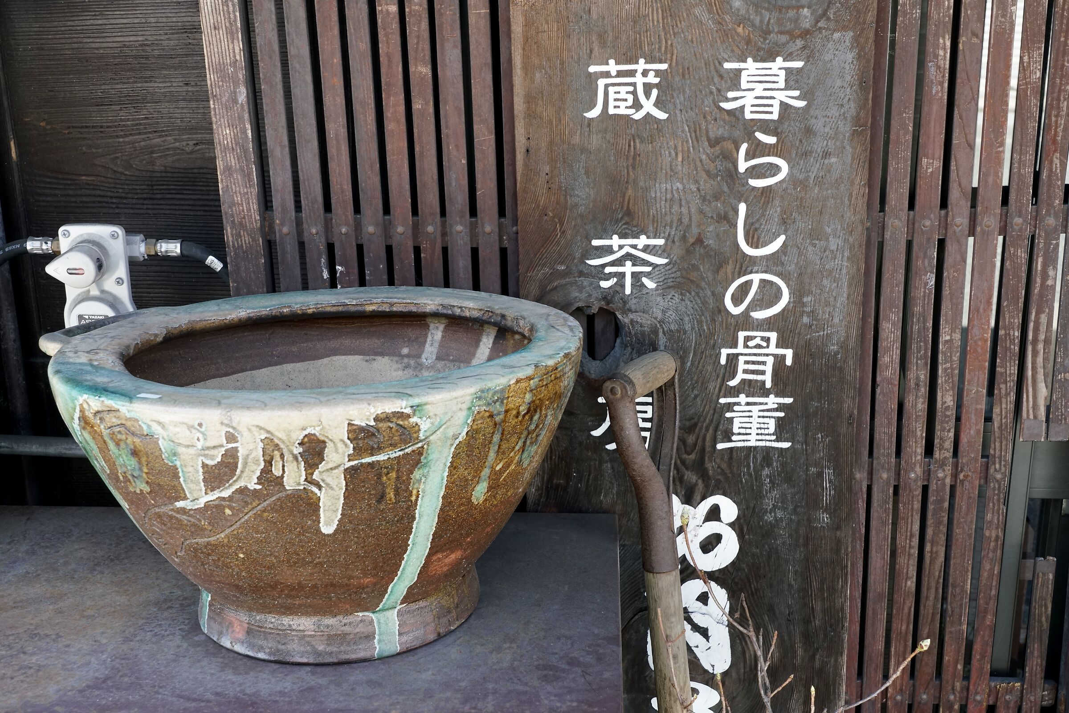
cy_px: 356
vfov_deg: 31.2
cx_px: 534
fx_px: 1277
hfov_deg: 45.4
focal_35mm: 43
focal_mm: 43
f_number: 10
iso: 1000
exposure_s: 1/80
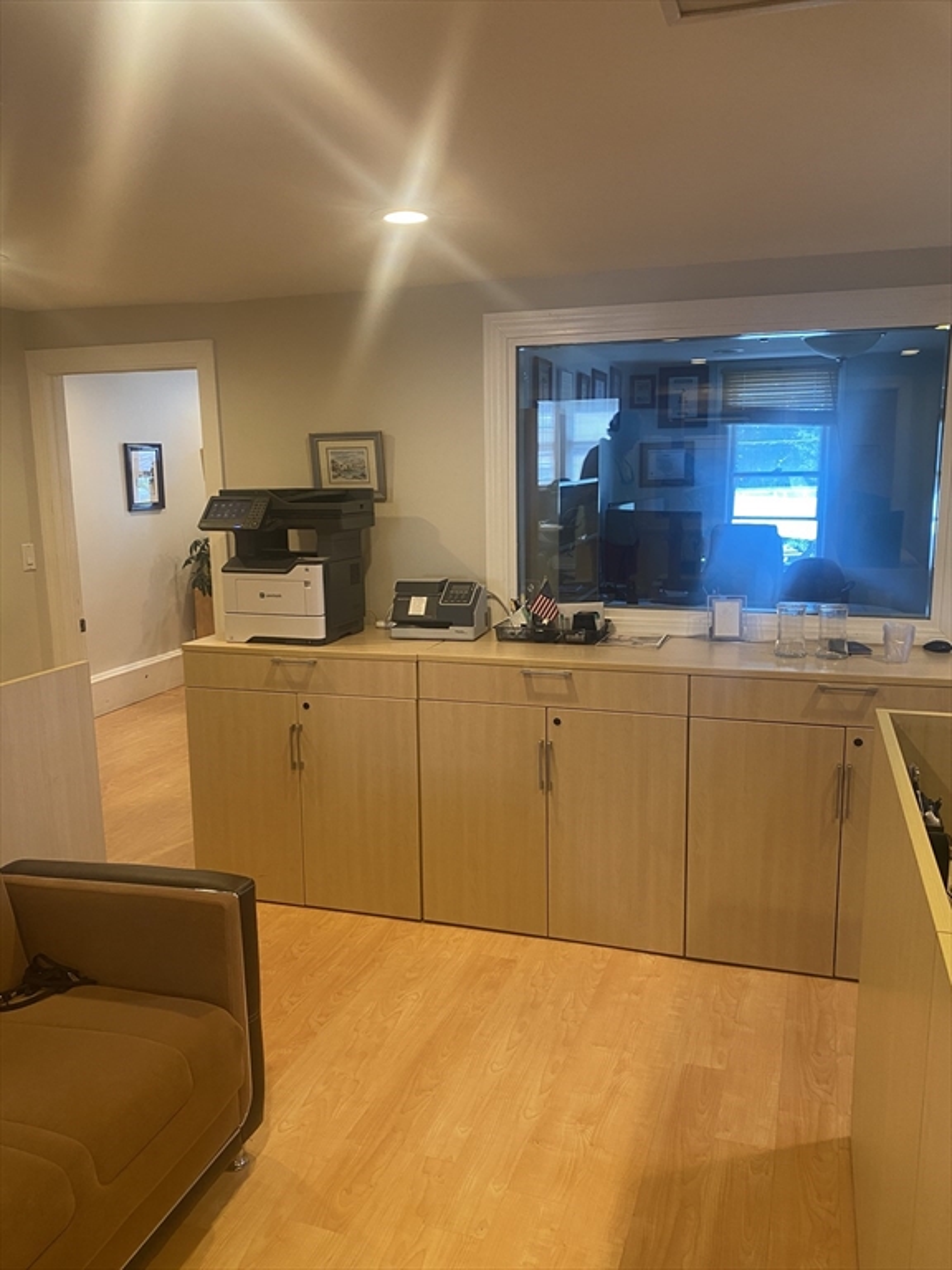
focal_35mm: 26
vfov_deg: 67.3
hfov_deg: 53.1
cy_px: 635
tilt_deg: -10.0
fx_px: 953
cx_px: 476
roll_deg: -0.9
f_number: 1.8
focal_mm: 4.25
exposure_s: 1/60
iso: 125
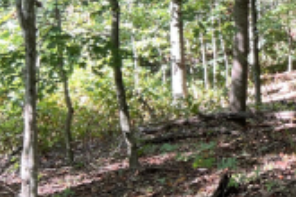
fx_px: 896
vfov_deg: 12.5
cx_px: 476
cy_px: 30
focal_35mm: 109
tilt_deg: -8.6
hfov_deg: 16.6
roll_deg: +0.0
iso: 50
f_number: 1.5
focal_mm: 5.7
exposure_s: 1/121
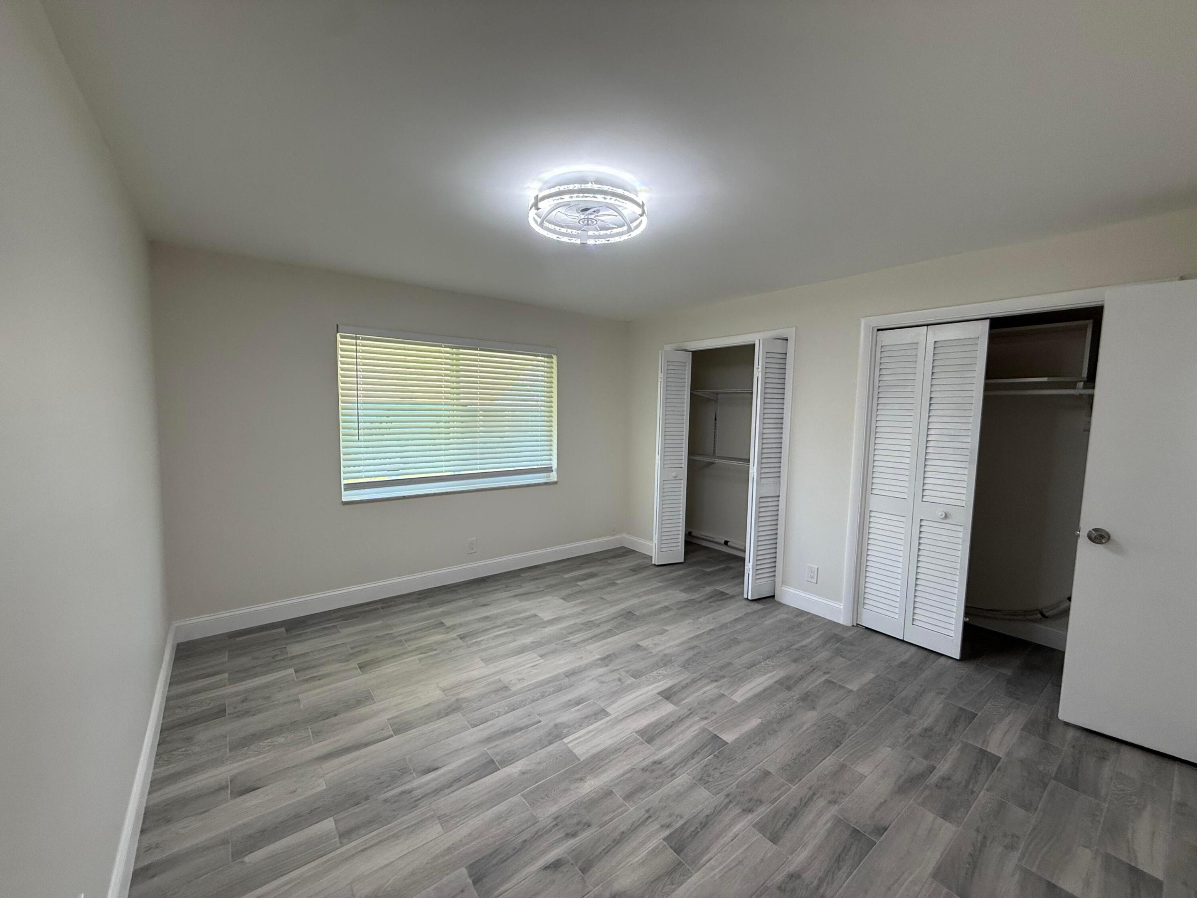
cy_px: 449
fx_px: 484
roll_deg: -0.8
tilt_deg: -4.0
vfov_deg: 85.7
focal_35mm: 14
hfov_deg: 102.1
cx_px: 598
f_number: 2.2
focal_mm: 2.22
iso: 100
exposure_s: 1/120
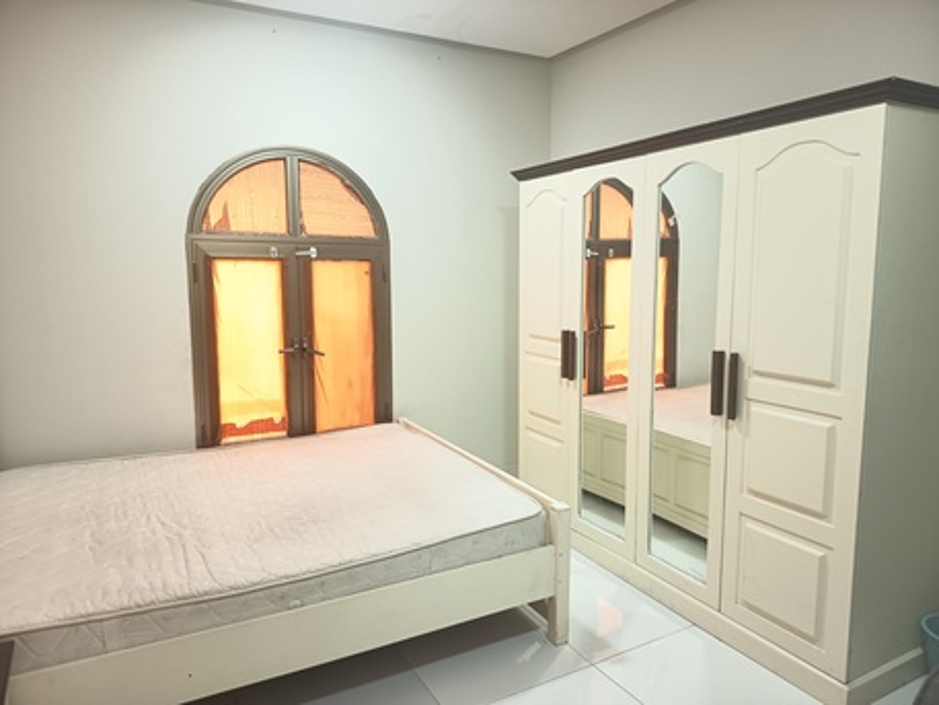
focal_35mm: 24
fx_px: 651
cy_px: 352
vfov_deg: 56.8
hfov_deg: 71.6
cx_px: 470
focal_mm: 5.27
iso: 350
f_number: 1.7
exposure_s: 1/40
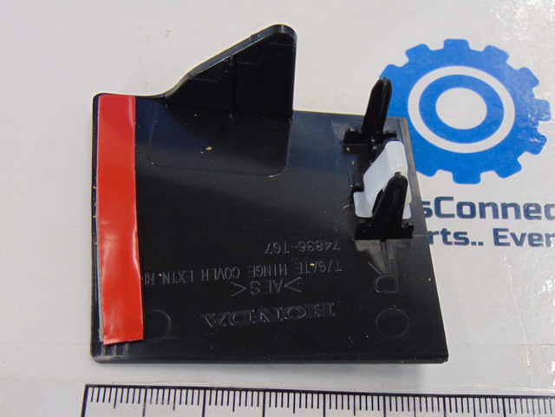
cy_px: 208
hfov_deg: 32.2
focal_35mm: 60
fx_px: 962
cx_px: 278
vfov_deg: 24.4
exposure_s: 1/50
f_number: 3.6
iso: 250
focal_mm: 10.8
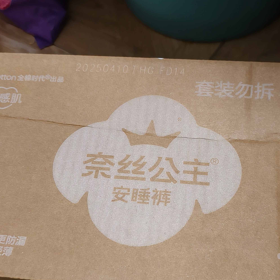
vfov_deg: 39.9
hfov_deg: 39.9
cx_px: 160
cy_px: 164
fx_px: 384
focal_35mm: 42
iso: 999
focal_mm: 5.6
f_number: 1.57
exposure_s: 1/50
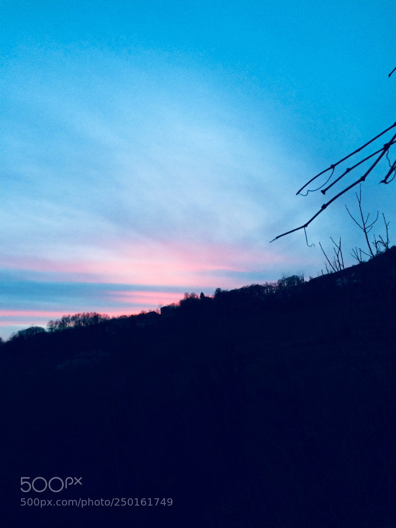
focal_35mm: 29
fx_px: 442
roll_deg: +4.8
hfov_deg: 48.2
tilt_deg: +9.2
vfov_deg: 61.7
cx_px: 198
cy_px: 264
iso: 100
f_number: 2.2
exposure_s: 1/33
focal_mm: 4.15
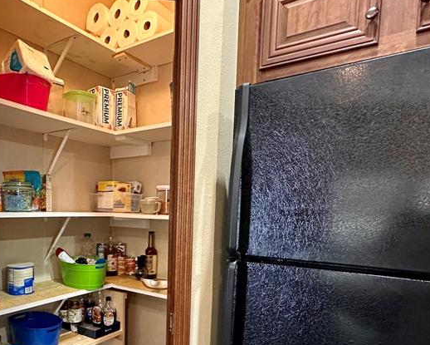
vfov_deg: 51.8
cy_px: 242
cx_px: 135
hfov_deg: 62.1
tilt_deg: -4.9
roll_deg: -1.5
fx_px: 344
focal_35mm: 27
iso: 640
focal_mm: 2.22
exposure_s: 1/60
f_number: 2.2
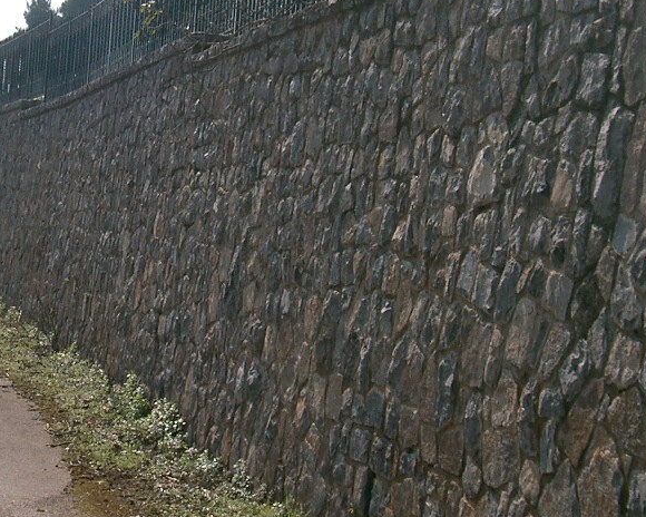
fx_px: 1606
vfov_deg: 18.3
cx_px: 87
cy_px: 198
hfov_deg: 22.3
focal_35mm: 84
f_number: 4.8
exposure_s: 1/1000
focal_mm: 8
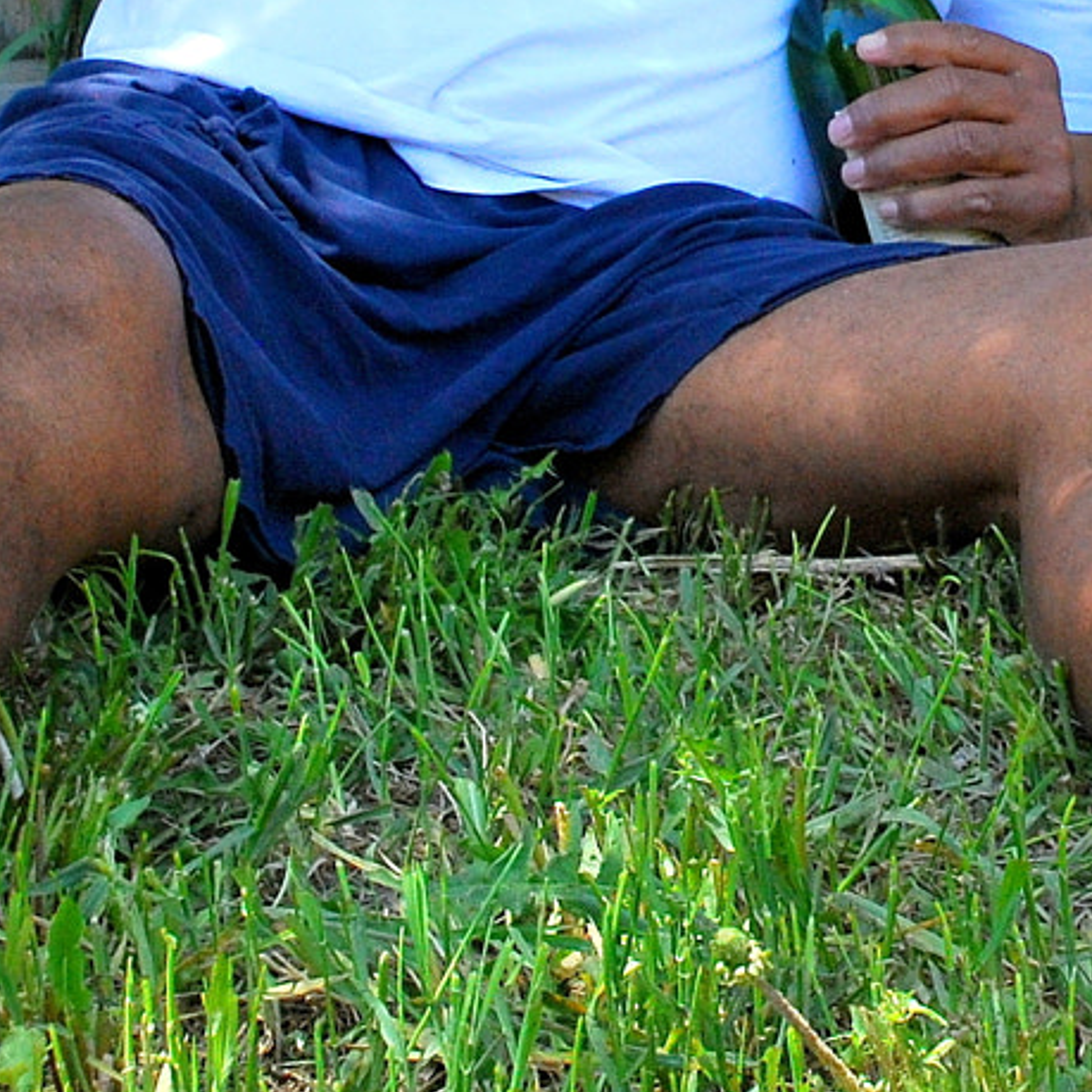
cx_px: 1002
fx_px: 5282
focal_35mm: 148
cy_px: -130
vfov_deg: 11.6
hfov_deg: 11.7
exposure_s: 1/200
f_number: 7.1
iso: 400
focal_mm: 26
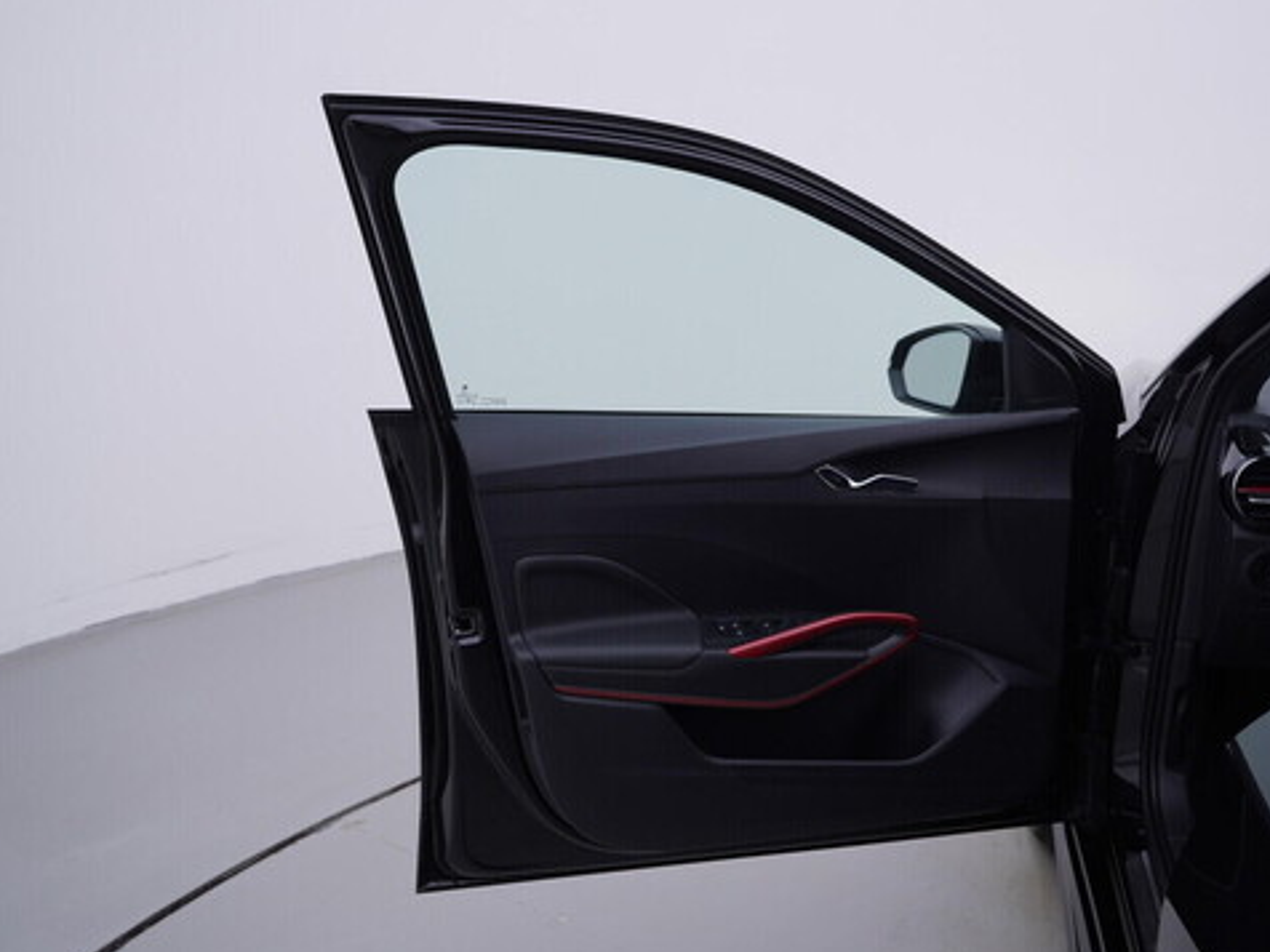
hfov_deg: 46.7
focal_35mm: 40
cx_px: 691
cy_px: 476
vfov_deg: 36.0
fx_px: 1468
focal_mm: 24
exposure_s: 1/80
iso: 125
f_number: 4
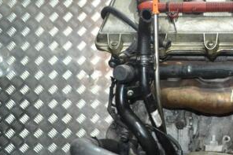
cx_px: 214
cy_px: 94
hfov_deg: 26.7
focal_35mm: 73
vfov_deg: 18.6
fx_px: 472
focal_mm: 24
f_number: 4
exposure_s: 1/60
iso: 2000
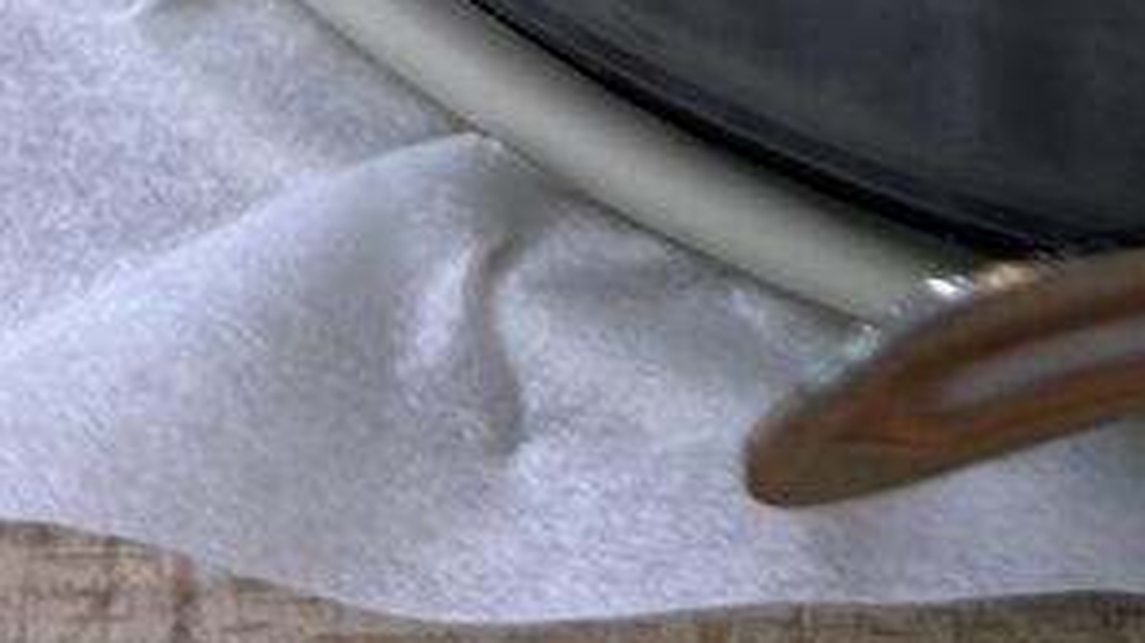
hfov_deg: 11.4
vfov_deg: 5.9
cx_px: 1892
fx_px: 5433
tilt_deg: -58.3
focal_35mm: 179
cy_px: -1726
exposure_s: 1/118
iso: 50
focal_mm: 6.76
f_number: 1.78
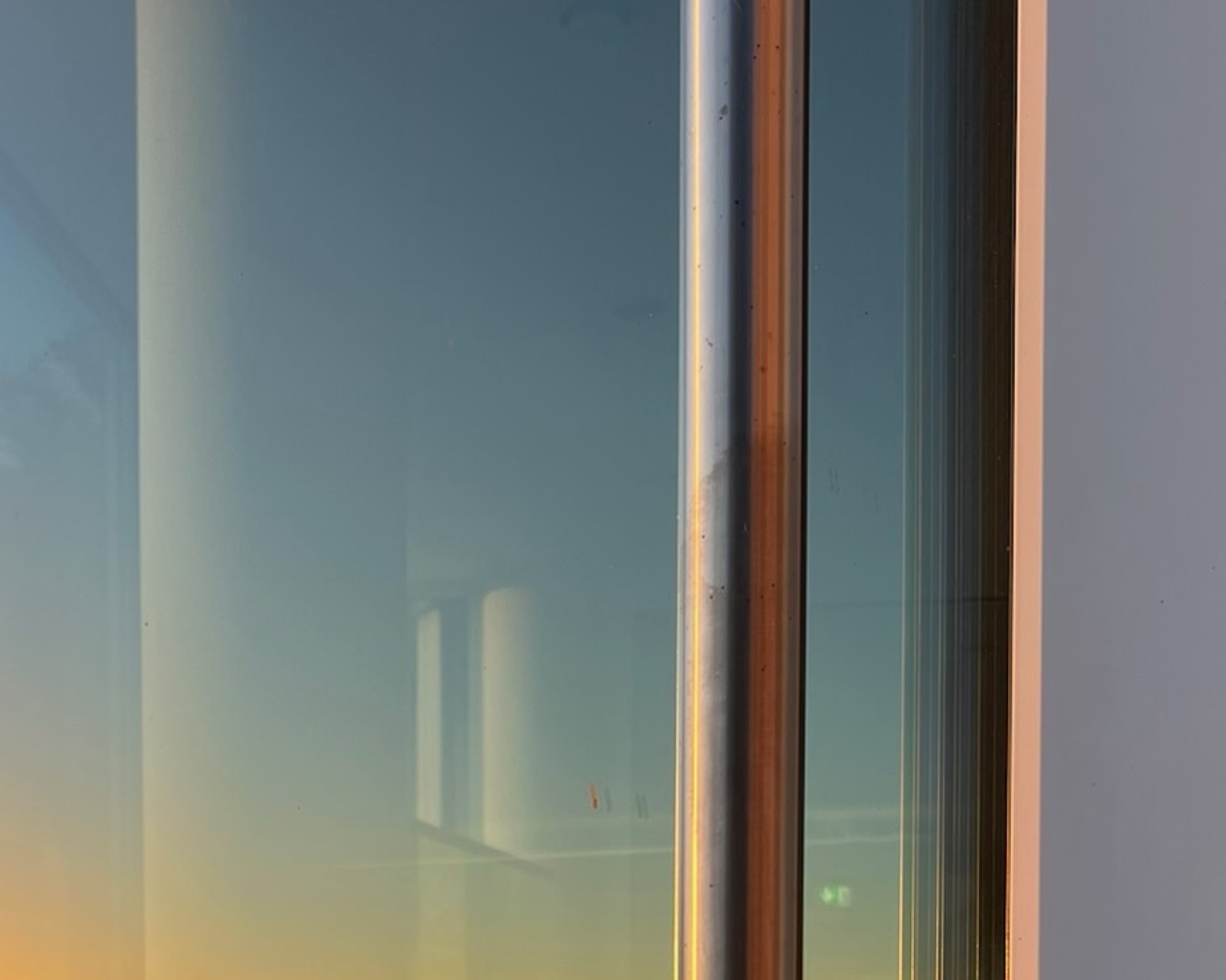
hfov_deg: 33.9
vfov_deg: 25.4
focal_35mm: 55
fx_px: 1995
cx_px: 440
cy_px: 1107
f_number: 1.5
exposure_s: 1/471
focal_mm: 5.7
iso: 50
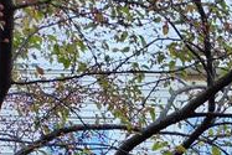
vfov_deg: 9.2
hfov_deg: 12.7
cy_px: 399
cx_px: 525
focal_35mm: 131
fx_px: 845
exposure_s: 1/180
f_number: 1.8
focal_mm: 5.4
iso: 40
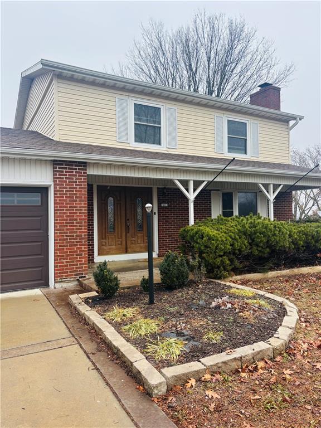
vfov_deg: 67.3
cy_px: 214
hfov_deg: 53.1
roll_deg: +0.6
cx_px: 160
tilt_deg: +1.1
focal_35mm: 26
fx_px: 321
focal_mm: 5.96
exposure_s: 1/172
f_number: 1.6
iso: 40
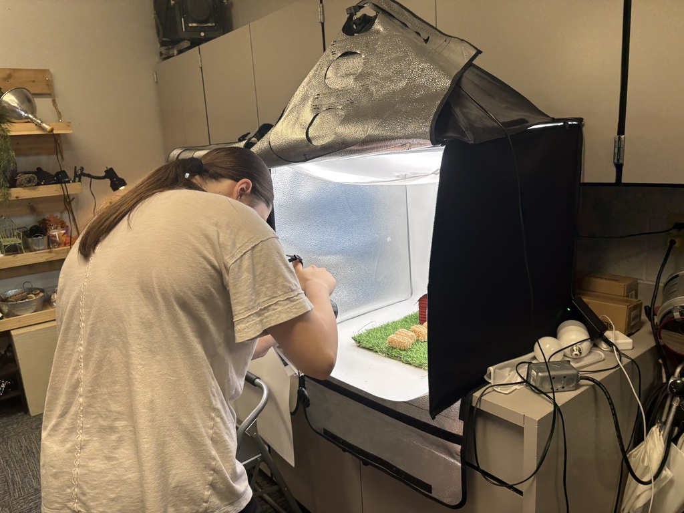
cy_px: 256
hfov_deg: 67.3
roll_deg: +2.1
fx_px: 514
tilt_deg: -12.6
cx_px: 342
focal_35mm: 26
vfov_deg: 53.1
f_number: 1.6
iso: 100
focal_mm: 5.96
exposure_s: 1/120
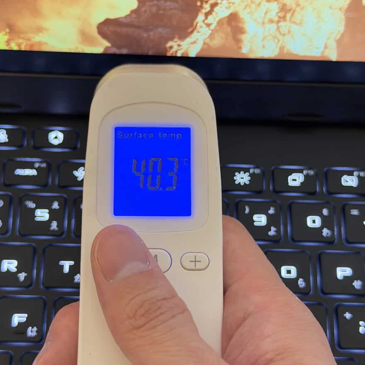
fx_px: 763
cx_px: 164
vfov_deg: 26.9
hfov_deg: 26.9
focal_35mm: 64
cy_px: 178
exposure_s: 1/40
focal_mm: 6.8
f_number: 1.8
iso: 400
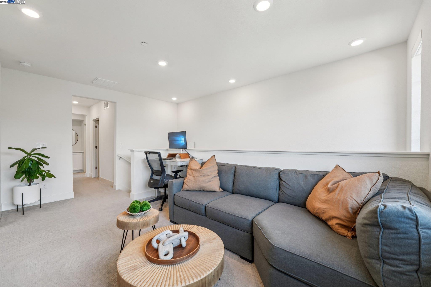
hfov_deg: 104.3
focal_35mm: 14
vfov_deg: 81.2
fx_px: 168
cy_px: 144
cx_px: 216
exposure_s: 1/25
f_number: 8
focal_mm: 14
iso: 640
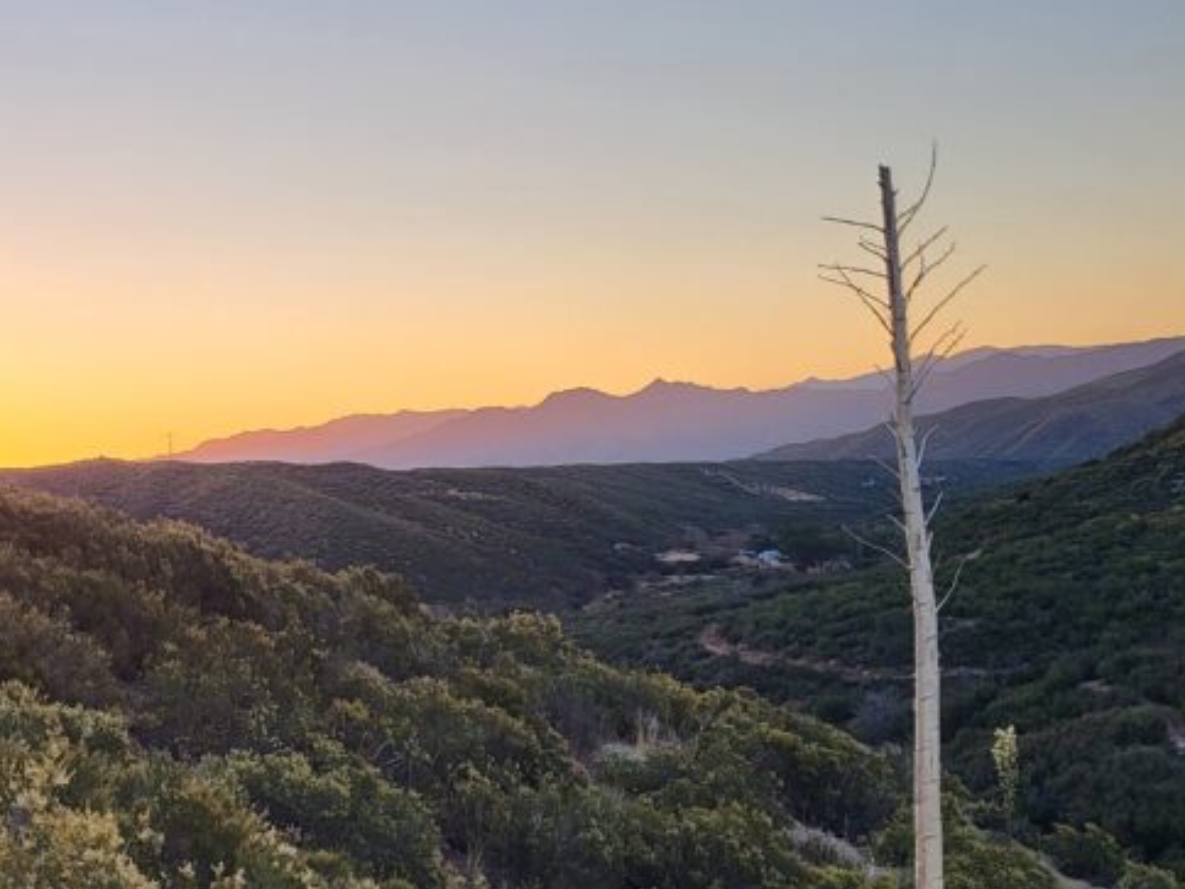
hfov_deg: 33.9
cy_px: 578
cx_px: 230
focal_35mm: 55
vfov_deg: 26.4
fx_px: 1883
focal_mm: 5.4
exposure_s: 1/316
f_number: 1.8
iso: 40
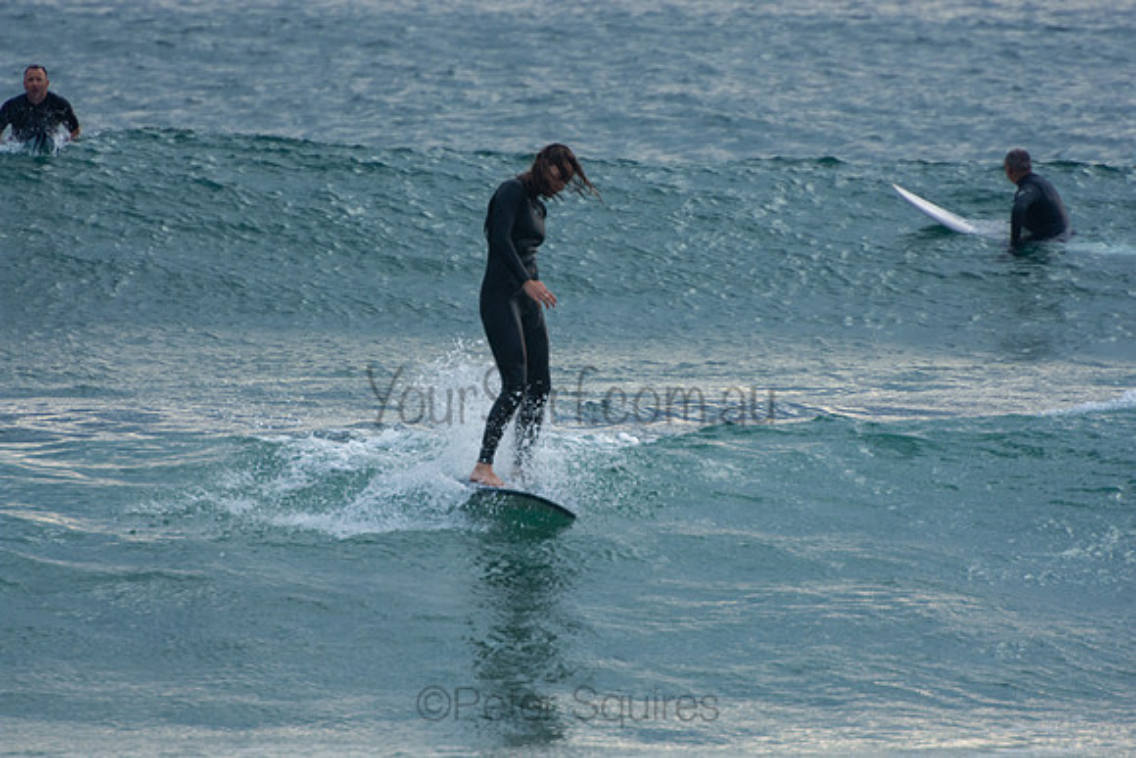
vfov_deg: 2.3
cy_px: 379
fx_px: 18937
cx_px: 568
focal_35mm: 600
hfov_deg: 3.4
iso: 360
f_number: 5.6
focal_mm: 400
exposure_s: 1/400
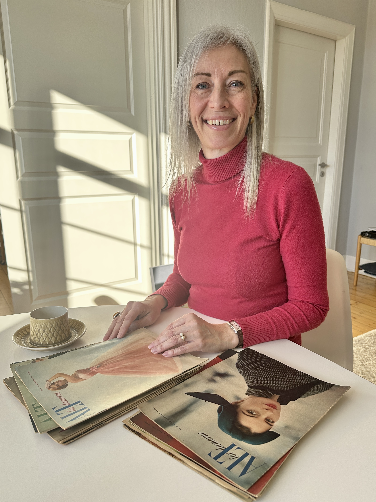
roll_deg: +0.3
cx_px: 188
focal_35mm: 24
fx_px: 348
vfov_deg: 71.6
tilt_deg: -13.4
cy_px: 251
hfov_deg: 56.8
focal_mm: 6.86
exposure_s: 1/729
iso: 80
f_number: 1.78
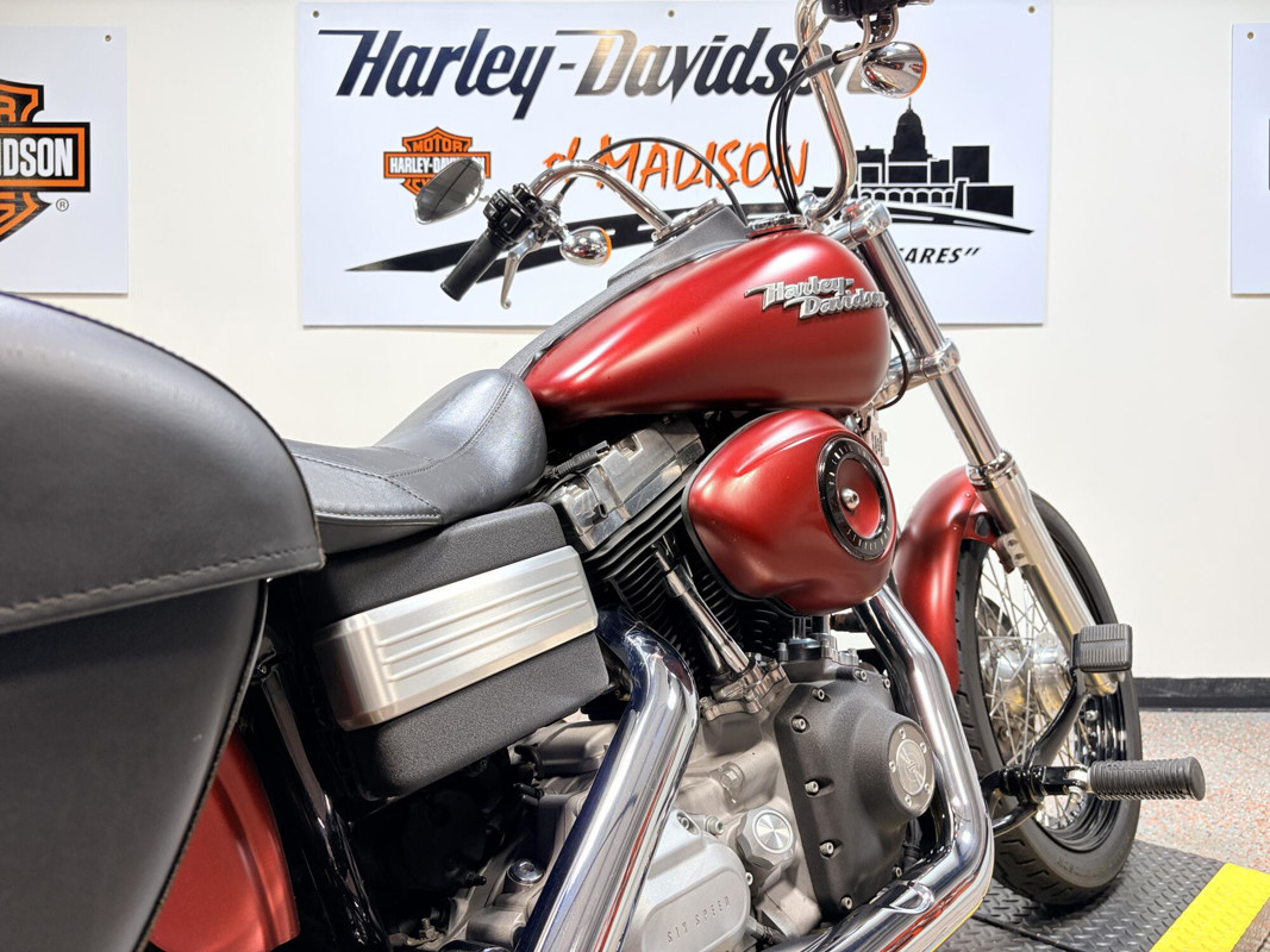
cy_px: 476
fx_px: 954
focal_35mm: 26
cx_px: 635
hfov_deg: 67.3
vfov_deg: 53.1
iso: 50
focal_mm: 5.96
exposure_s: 1/120
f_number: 1.6
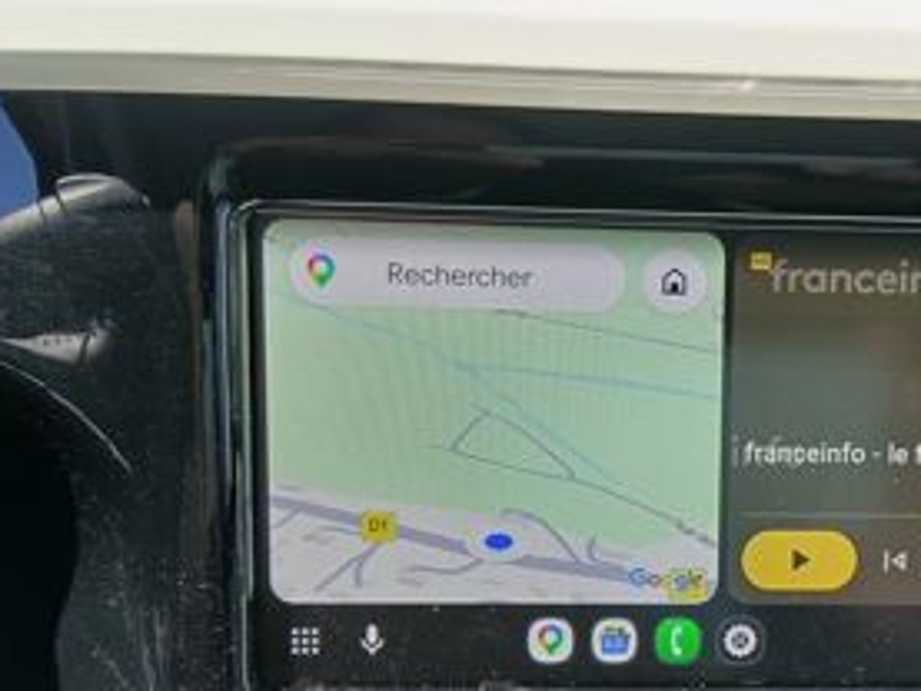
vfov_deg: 31.6
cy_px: 518
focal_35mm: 45
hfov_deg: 41.2
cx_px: 655
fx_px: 1198
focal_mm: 3.98
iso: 25
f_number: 1.8
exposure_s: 1/100
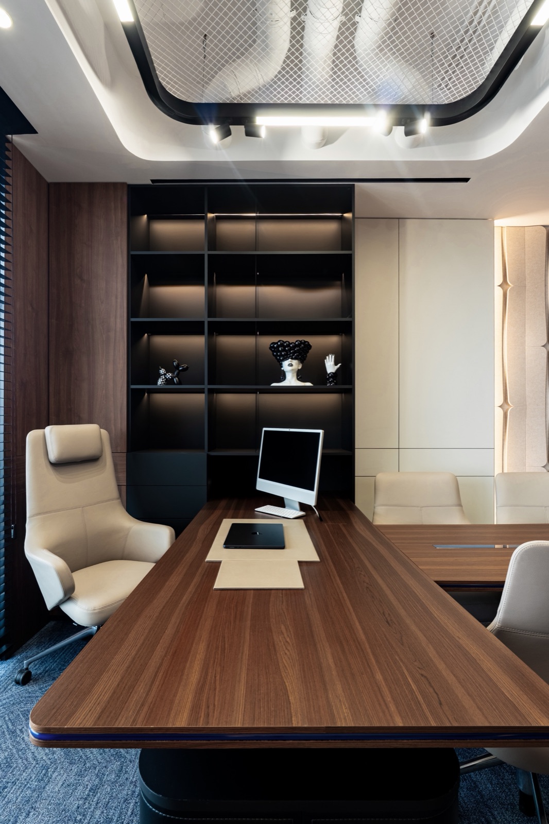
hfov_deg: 72.0
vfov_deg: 95.0
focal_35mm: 16
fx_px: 378
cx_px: 274
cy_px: 412
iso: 100
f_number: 5.6
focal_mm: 11
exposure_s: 1/80
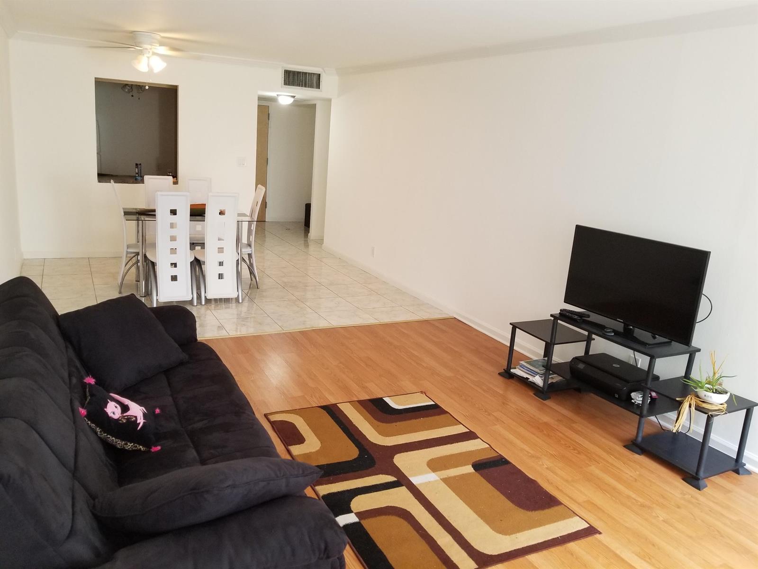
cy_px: 284
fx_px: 569
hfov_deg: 67.3
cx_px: 379
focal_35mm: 26
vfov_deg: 53.1
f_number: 1.7
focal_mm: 4.25
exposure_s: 1/40
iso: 160
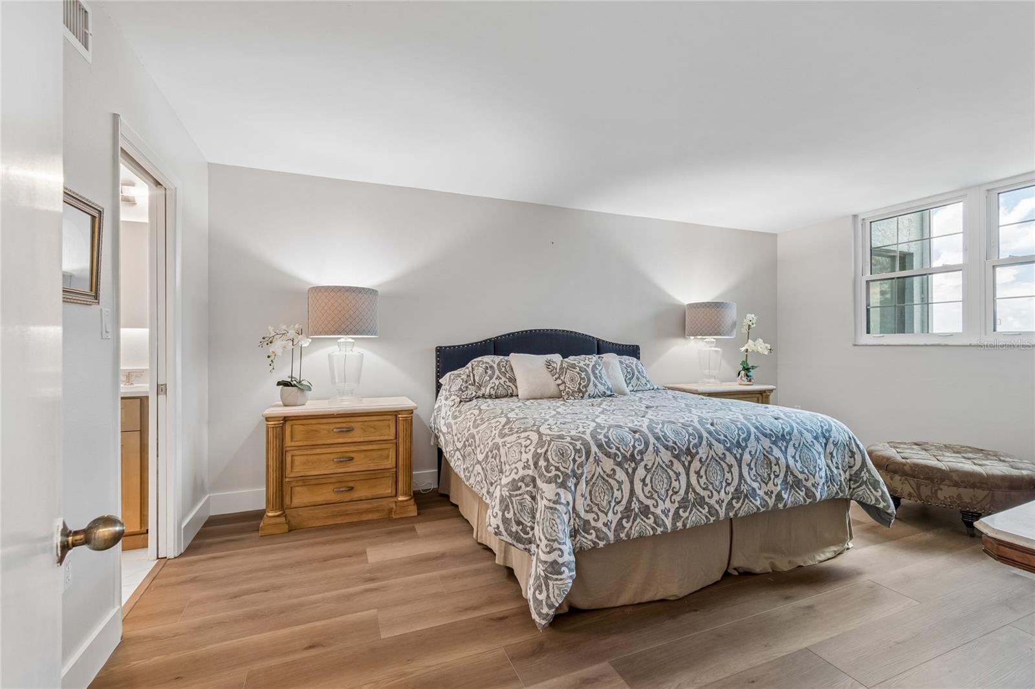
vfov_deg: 77.3
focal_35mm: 15
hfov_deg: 100.4
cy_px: 344
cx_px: 518
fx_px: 431
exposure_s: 1/2.5
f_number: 7.1
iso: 100
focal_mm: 10
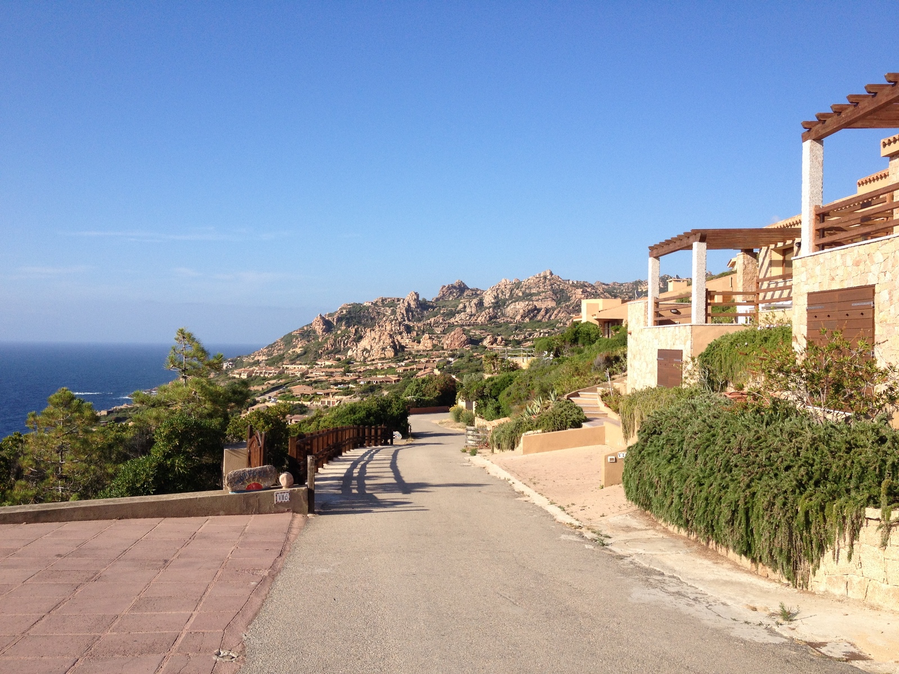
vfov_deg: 40.7
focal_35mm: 35
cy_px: 337
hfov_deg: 52.6
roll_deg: -0.6
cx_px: 450
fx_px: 909
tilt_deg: -1.9
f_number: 2.4
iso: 50
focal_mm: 4.28
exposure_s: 1/1493
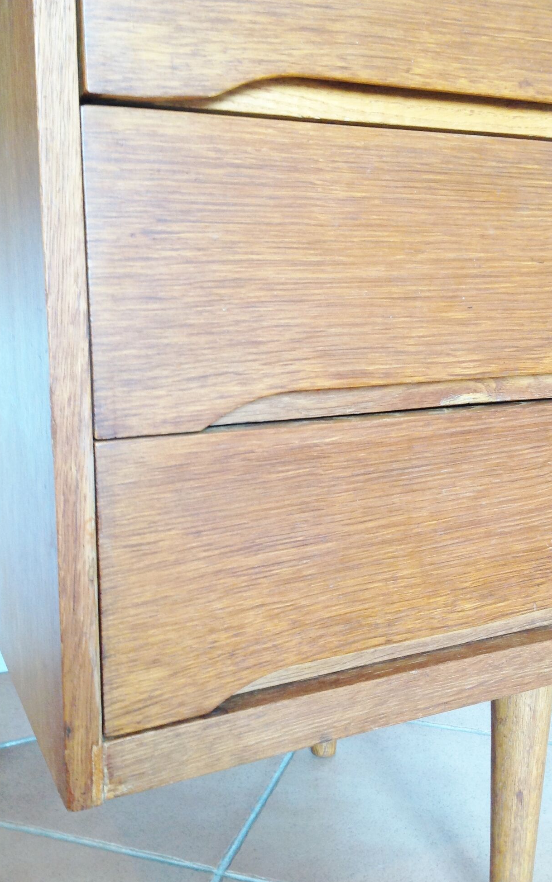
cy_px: 432
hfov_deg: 33.6
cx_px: 274
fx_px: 915
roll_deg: +1.3
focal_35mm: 38
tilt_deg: -9.5
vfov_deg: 51.5
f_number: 2.4
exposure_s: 1/15
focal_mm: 4.28
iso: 100
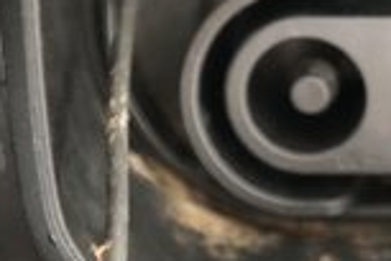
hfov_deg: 17.0
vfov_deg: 11.4
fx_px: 1271
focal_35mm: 117
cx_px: 422
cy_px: -79
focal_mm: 28
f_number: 2.8
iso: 12800
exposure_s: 1/80
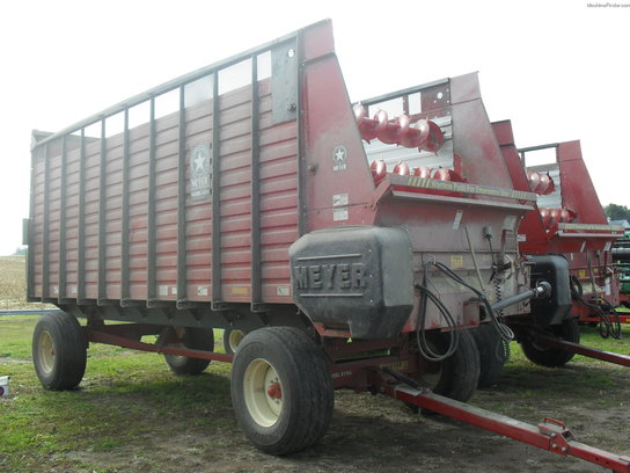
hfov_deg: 52.6
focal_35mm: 35
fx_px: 637
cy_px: 236
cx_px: 315
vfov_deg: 40.7
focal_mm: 6.3
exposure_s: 1/350
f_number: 3.2
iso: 100
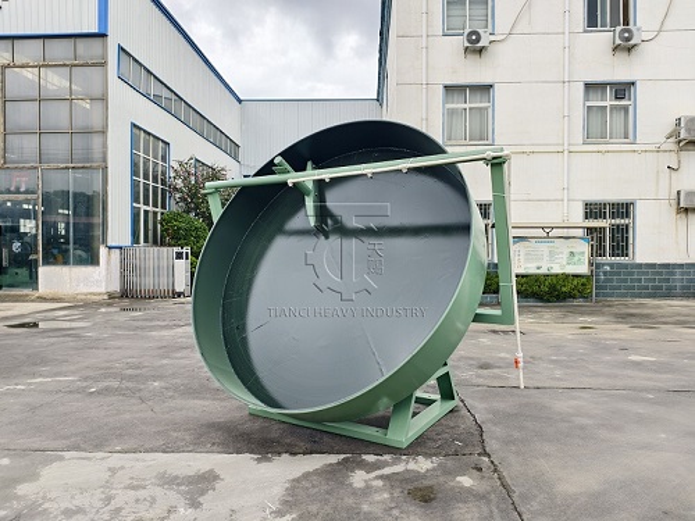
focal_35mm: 23
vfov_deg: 58.9
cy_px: 260
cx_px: 348
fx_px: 462
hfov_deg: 73.9
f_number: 1.57
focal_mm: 6.54
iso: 72
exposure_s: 1/234
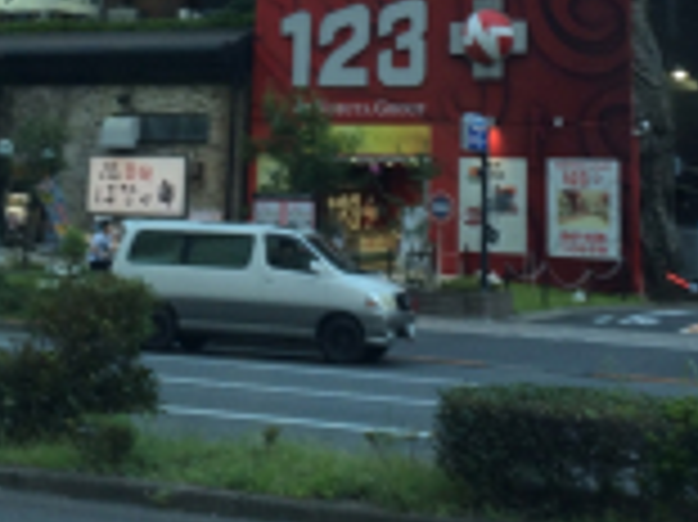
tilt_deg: +11.9
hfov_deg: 24.4
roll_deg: -2.0
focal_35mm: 80
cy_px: -180
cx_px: 313
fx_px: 1612
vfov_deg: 17.2
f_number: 2.2
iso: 32
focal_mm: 4.15
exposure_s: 1/40
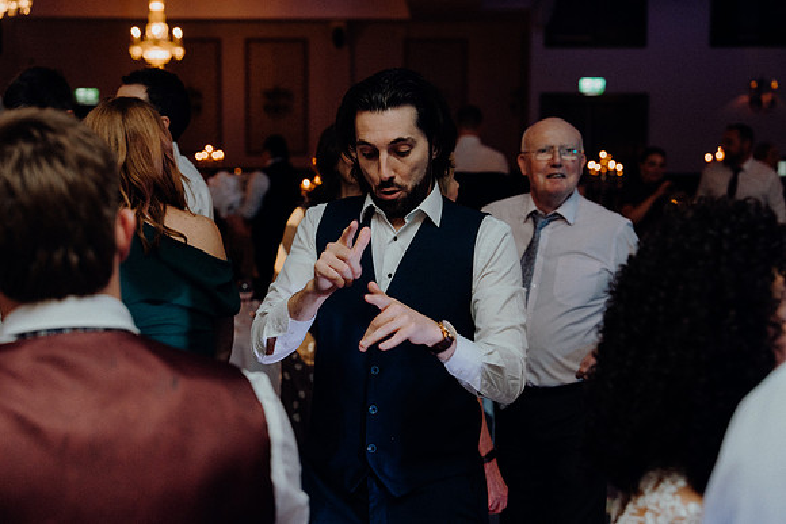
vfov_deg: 23.8
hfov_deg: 35.0
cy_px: 262
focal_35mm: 57
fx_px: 1245
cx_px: 393
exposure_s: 1/160
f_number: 3.5
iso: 2500
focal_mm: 57
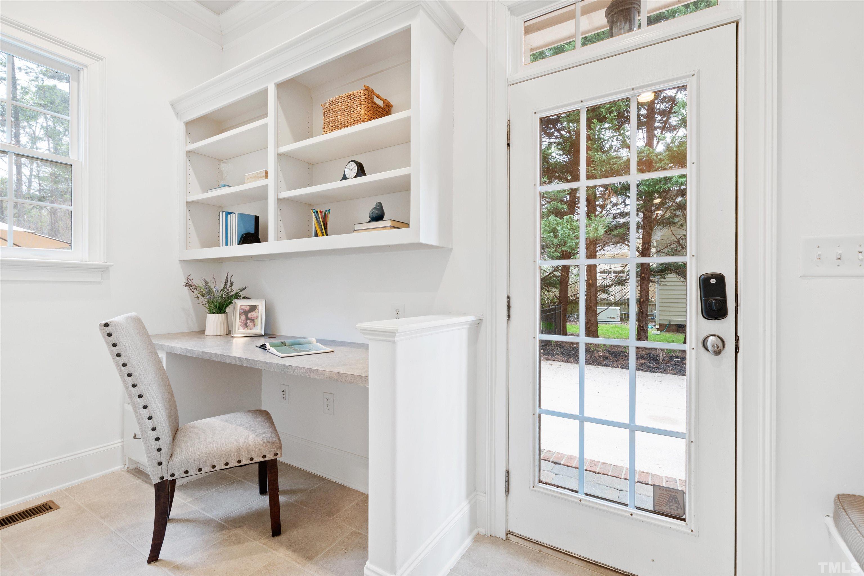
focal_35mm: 15
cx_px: 432
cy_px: 288
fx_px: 360
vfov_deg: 77.3
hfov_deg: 100.4
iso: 100
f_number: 8
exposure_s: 1/1.25
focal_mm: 10
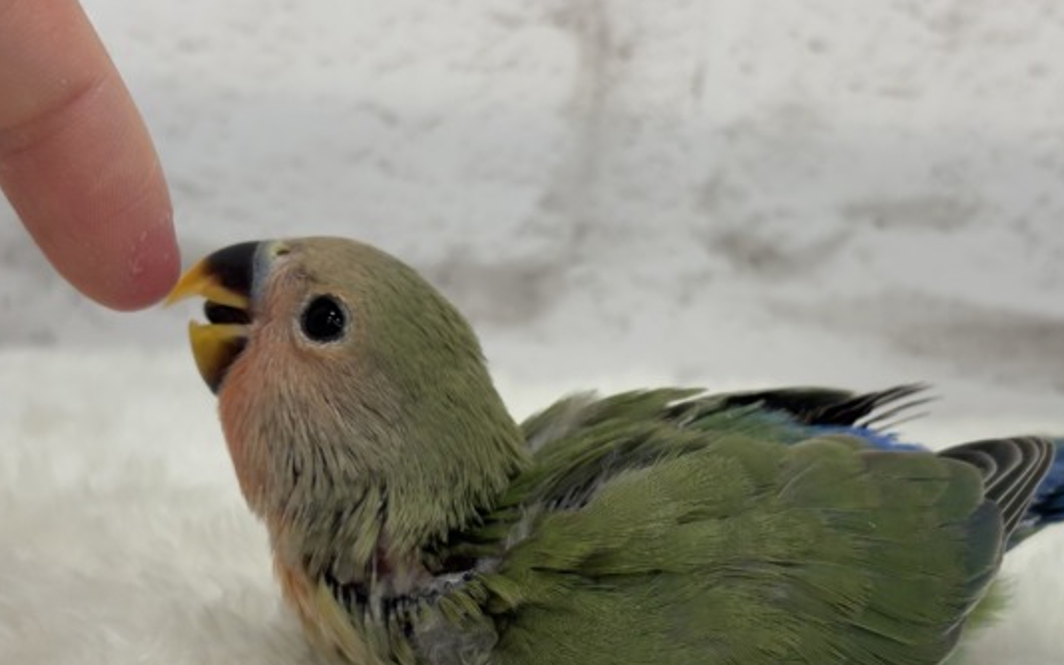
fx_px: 1914
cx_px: 614
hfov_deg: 31.0
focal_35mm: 66
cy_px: 438
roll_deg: -2.7
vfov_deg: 19.7
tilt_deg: -14.6
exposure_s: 1/100
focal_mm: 5.96
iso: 80
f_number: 1.6
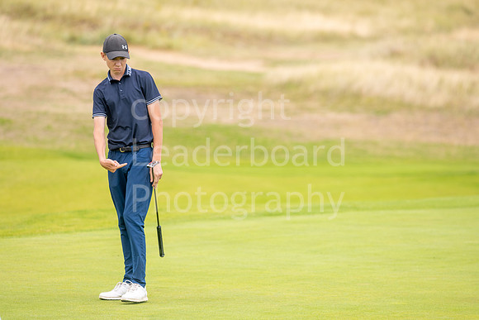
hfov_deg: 6.9
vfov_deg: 4.6
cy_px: 160
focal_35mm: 300
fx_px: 3992
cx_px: 240
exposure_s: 1/500
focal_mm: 300
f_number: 5.6
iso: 160
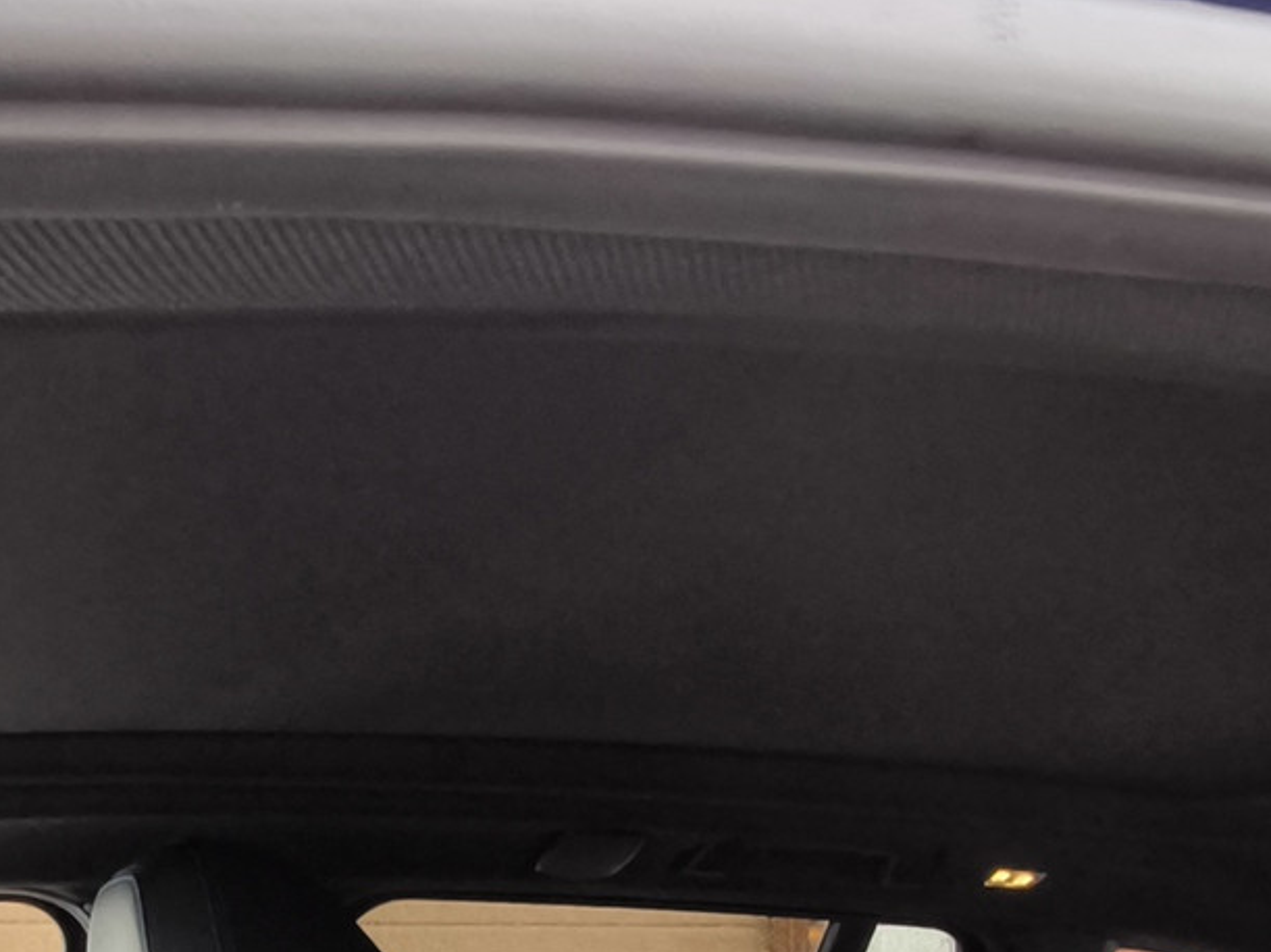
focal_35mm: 55
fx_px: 2019
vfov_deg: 24.9
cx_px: 291
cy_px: 1012
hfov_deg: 34.1
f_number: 2.2
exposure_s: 1/33.3
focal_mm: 1.91
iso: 200
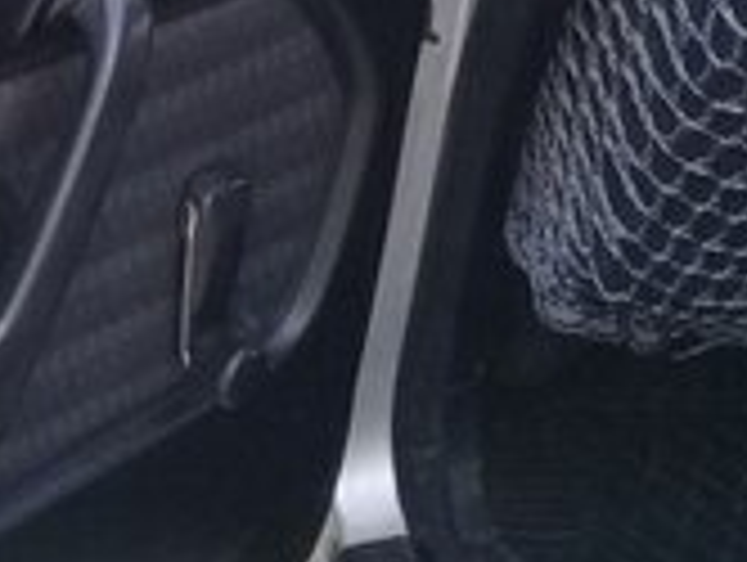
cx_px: -184
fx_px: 2658
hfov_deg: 15.3
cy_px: -299
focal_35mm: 123
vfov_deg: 11.5
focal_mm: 3.3
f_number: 2.2
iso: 100
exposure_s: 1/100
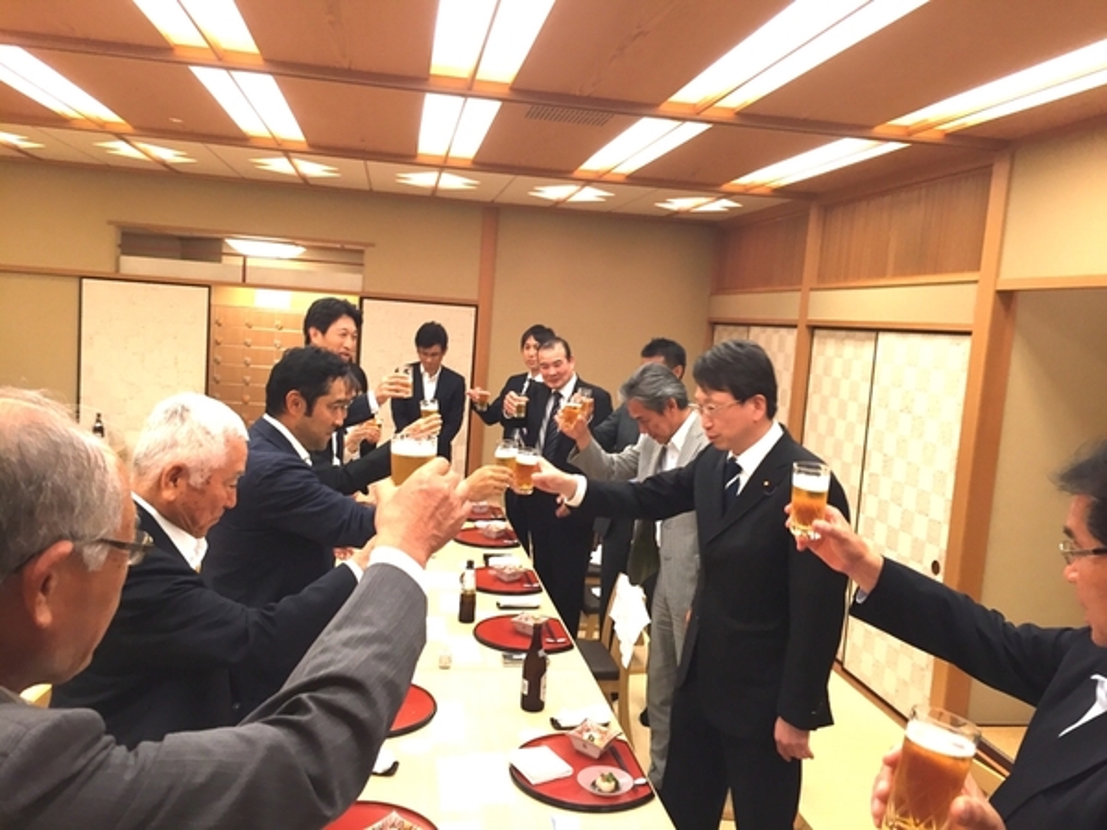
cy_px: 415
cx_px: 554
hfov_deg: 61.7
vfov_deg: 48.2
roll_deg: -3.4
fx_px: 927
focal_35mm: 29
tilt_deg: -7.1
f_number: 2.2
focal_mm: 4.15
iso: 80
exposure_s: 1/30
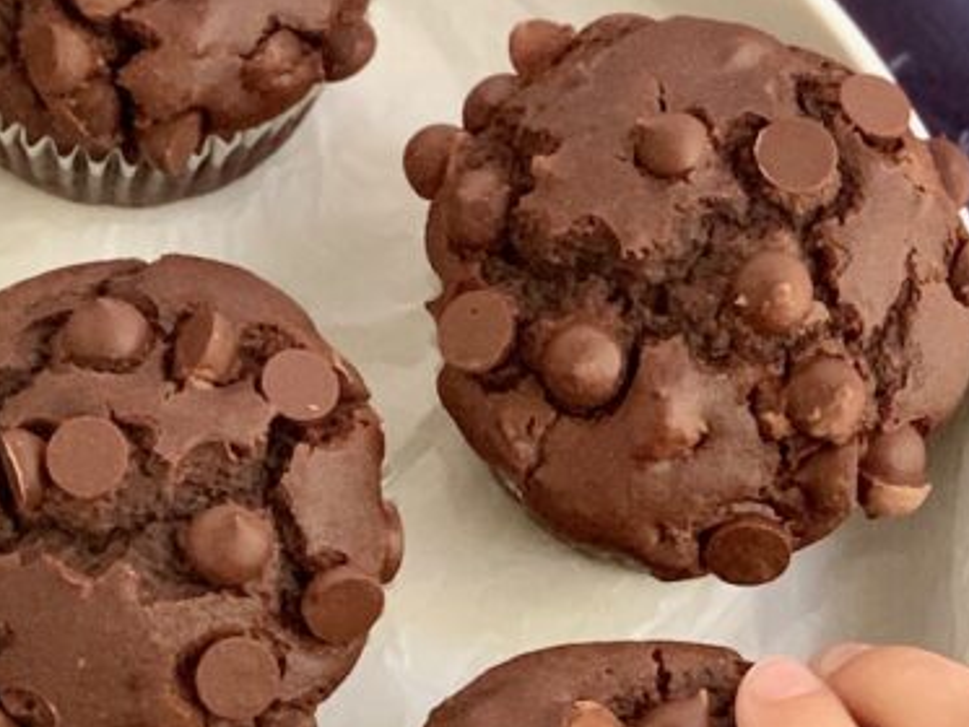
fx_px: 2996
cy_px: 696
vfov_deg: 13.7
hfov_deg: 18.4
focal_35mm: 107
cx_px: 405
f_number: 2.4
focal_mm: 6
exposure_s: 1/76
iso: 125
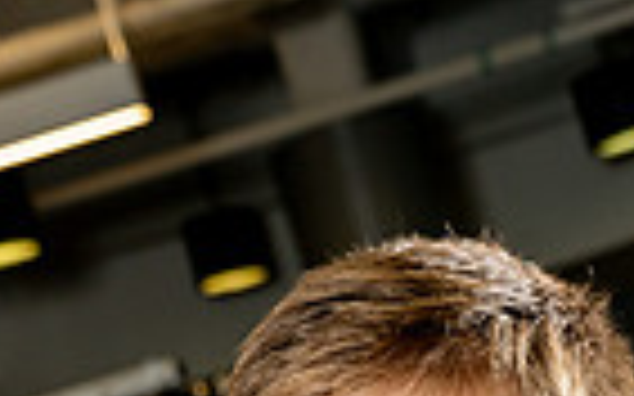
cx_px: 549
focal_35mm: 153
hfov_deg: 13.6
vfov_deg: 7.8
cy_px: 1004
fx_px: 2643
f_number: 5.6
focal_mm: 47
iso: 320
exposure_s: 1/250
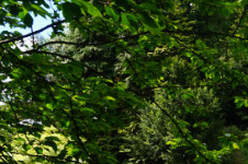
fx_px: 585
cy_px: 249
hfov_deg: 21.6
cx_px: 325
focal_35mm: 85
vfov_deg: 14.8
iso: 100
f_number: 9
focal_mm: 16
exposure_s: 1/80
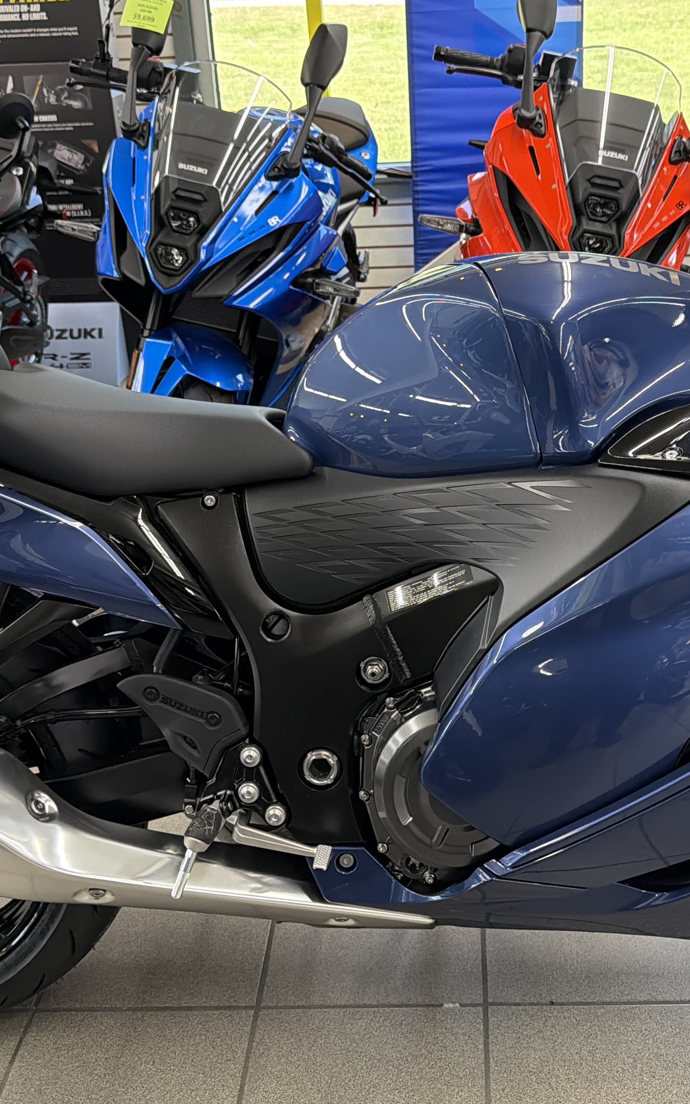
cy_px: 495
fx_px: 1203
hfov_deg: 31.9
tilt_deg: -23.2
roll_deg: +1.5
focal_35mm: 40
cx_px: 415
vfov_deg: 49.2
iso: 400
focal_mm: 6.76
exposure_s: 1/120
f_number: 1.78
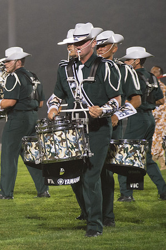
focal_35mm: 295
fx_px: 2043
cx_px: -58
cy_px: 87
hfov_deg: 4.6
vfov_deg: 7.0
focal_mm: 135
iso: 3600
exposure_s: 1/160
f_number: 4.8
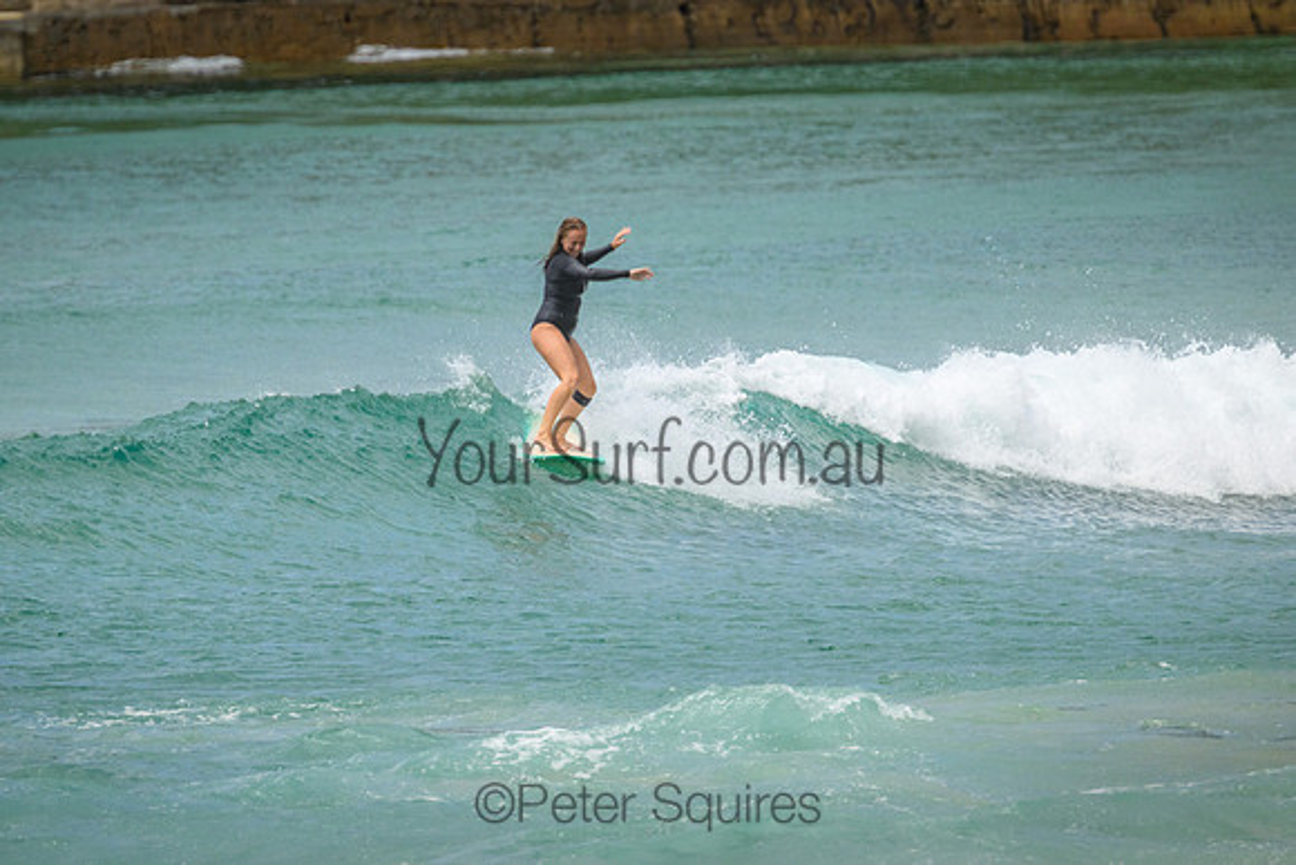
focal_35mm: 800
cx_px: 648
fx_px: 28805
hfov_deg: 2.6
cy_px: 432
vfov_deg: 1.7
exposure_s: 1/3200
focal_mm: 800
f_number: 11
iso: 1400
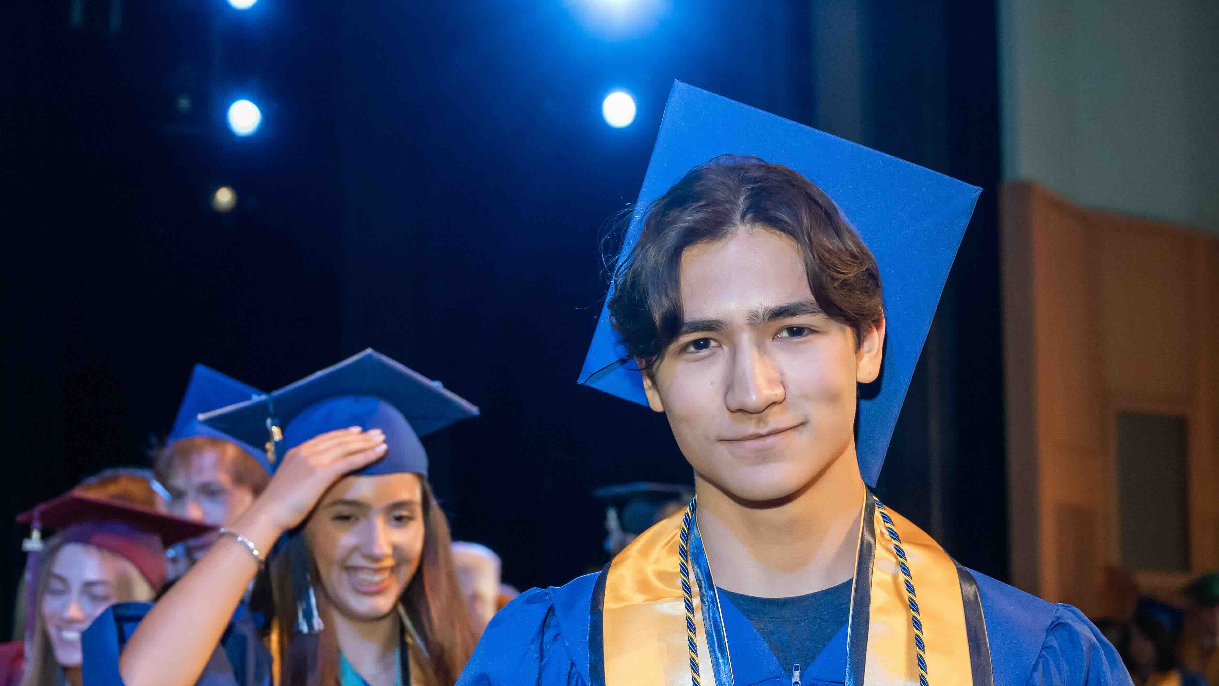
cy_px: 759
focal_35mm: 86
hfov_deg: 24.6
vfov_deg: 13.8
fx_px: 2780
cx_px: 838
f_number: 3.5
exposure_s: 1/250
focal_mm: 37
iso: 1600
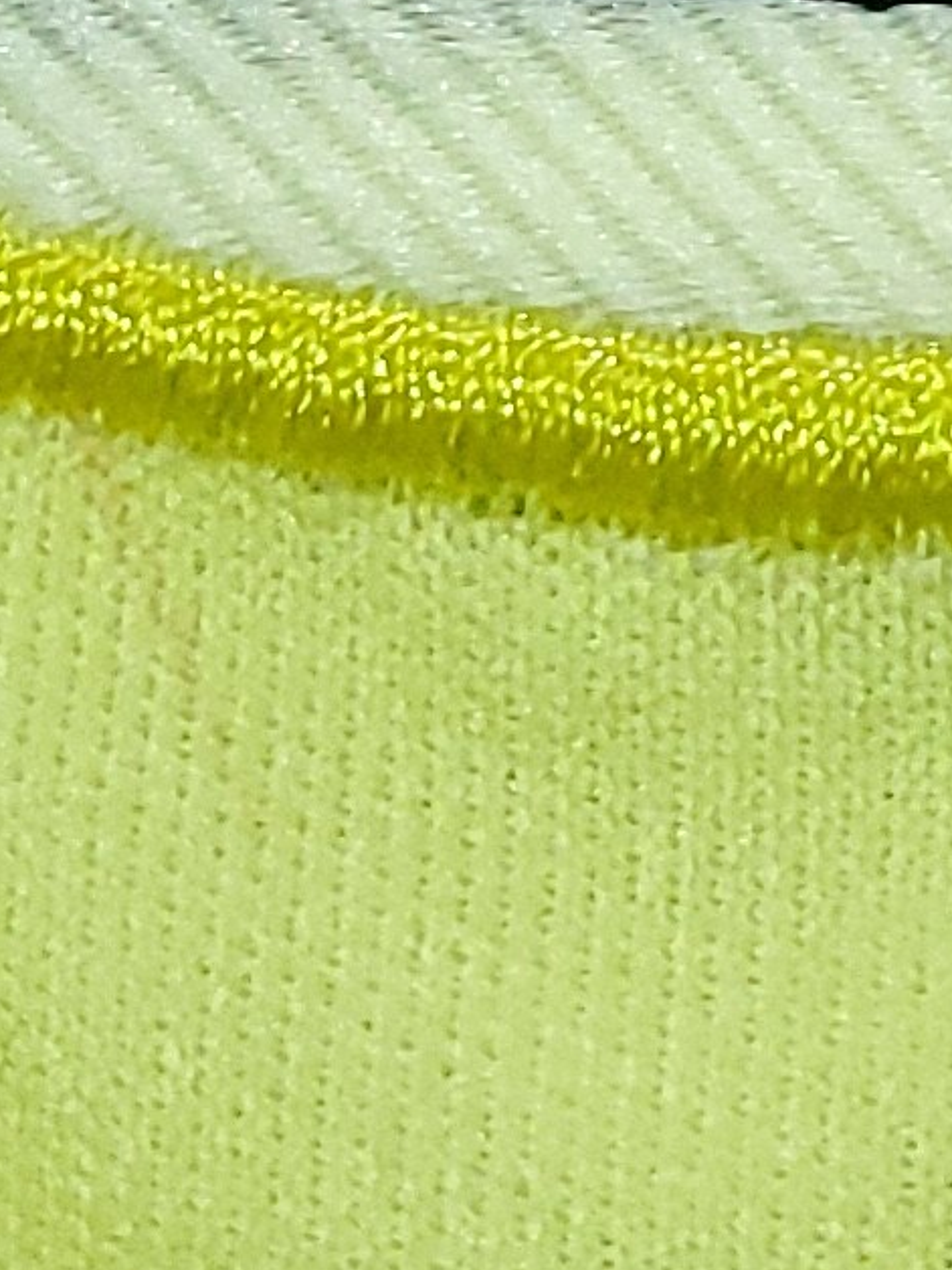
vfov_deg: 10.5
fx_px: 6124
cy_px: -1545
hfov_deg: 8.7
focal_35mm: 167
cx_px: 1427
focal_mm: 4.3
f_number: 2.4
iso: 250
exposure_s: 1/20
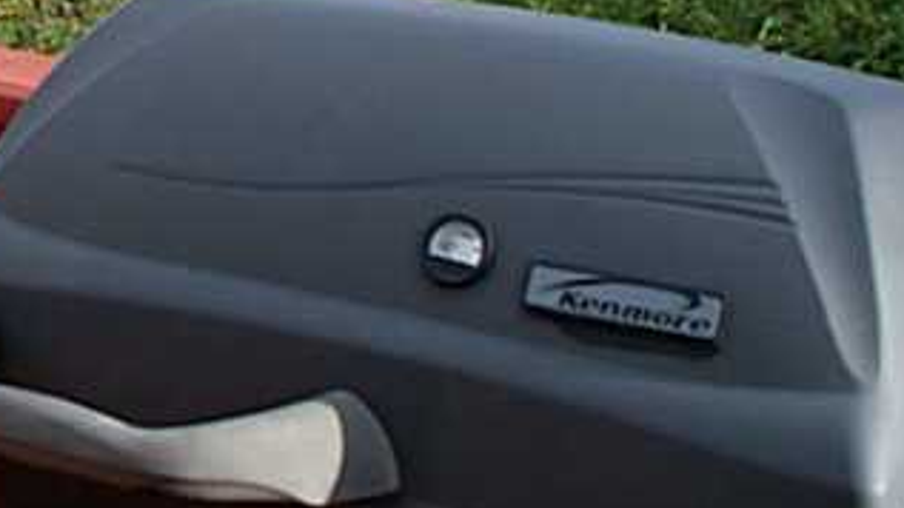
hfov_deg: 20.6
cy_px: -177
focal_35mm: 99
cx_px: -86
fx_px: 2372
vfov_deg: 11.8
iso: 80
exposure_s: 1/320
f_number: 2.8
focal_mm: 7.54
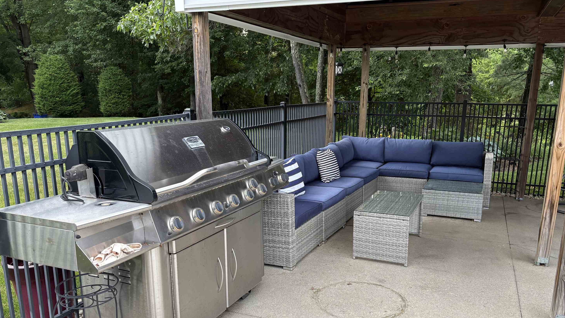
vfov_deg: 38.8
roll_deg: +0.2
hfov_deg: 64.3
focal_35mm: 30
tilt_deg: -12.6
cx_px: 292
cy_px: 191
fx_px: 449
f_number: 1.6
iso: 100
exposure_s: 1/122
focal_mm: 5.96
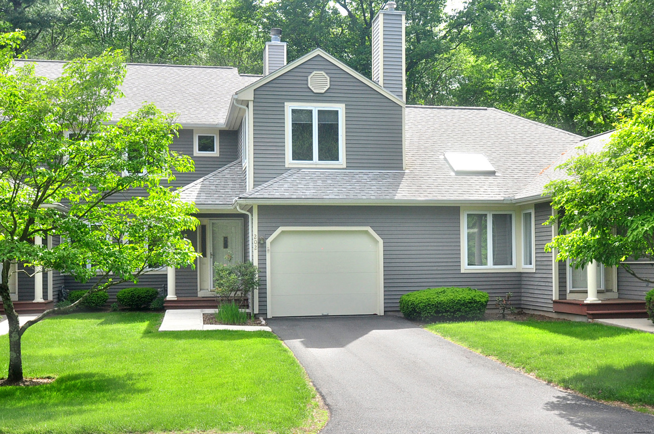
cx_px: 327
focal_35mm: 36
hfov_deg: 53.2
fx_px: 653
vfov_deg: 36.8
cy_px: 217
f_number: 8
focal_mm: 24
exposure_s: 1/400
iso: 320
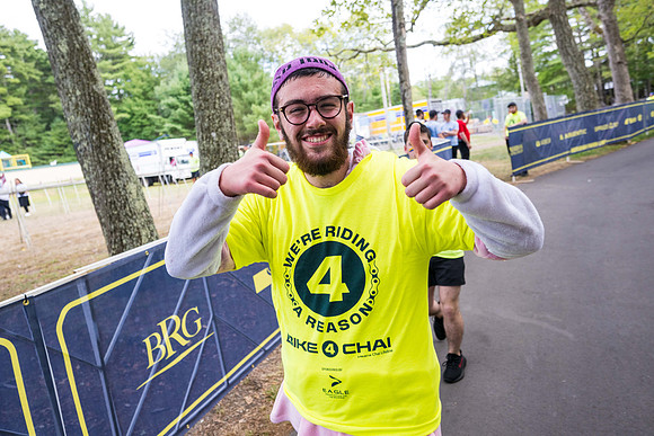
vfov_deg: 54.1
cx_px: 327
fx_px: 427
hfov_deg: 74.9
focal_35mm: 24
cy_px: 218
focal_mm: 23.5
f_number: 4
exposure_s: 1/500
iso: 500
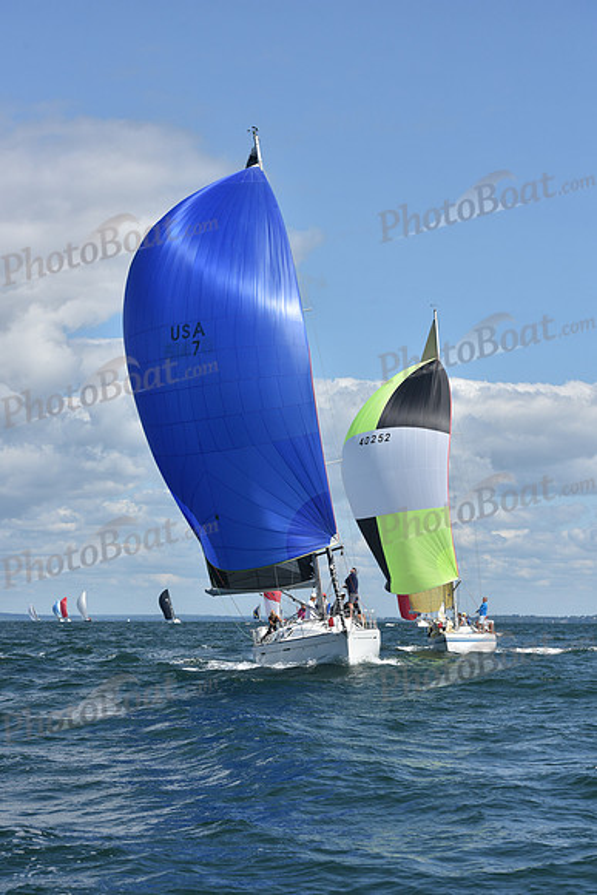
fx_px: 2237
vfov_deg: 22.6
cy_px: 448
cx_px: 298
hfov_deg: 15.2
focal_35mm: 90
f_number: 8
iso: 250
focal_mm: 90
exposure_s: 1/1250
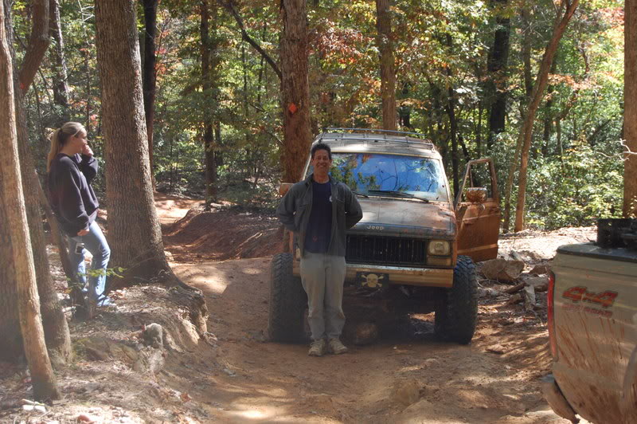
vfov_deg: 16.5
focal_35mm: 82
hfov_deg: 24.6
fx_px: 1459
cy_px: 212
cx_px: 318
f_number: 5.6
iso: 800
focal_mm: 55
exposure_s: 1/400
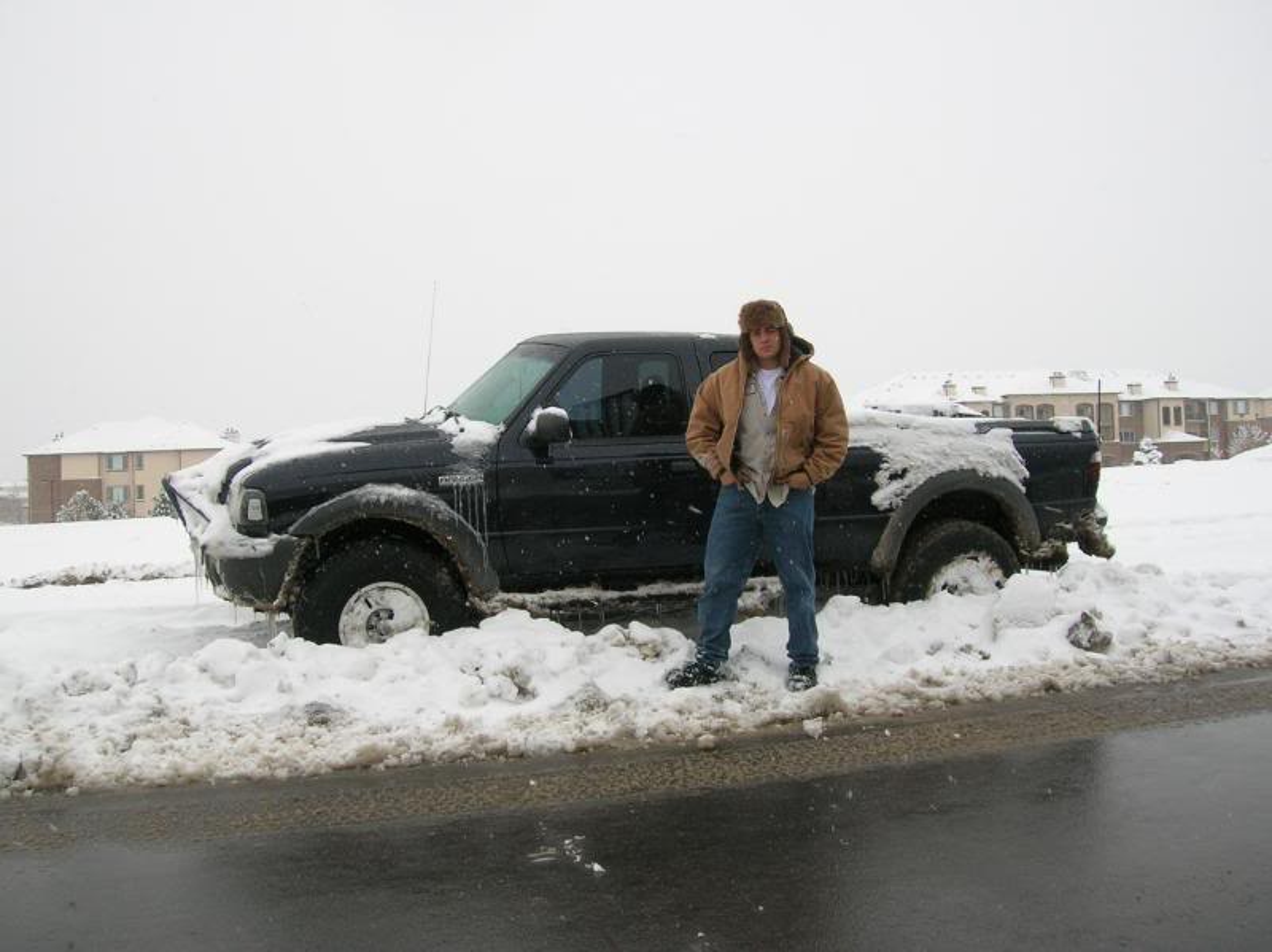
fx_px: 1249
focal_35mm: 34
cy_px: 476
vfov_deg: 41.8
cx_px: 636
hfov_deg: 54.0
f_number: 4.9
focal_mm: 5.7
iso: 50
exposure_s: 1/213
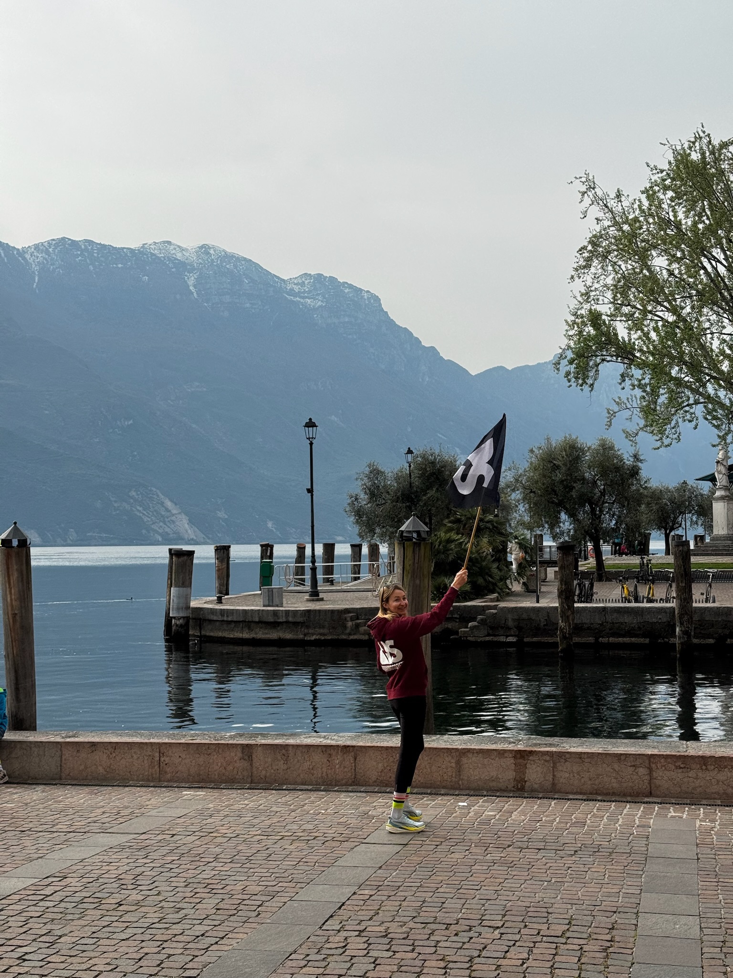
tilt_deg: +4.0
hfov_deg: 30.3
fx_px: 1355
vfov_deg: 39.7
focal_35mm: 48
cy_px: 489
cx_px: 366
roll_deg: +1.0
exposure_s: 1/4975
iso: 64
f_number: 1.78
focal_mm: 6.76
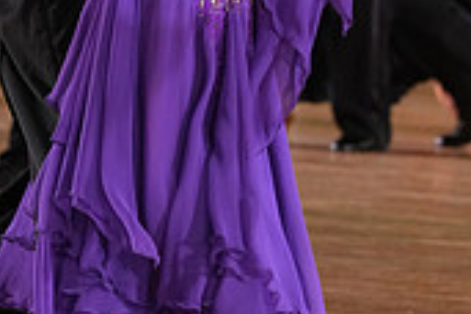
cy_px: -118
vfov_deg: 2.6
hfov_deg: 3.8
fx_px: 7025
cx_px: 112
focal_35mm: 537
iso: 2500
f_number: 5.6
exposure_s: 1/200
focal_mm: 158
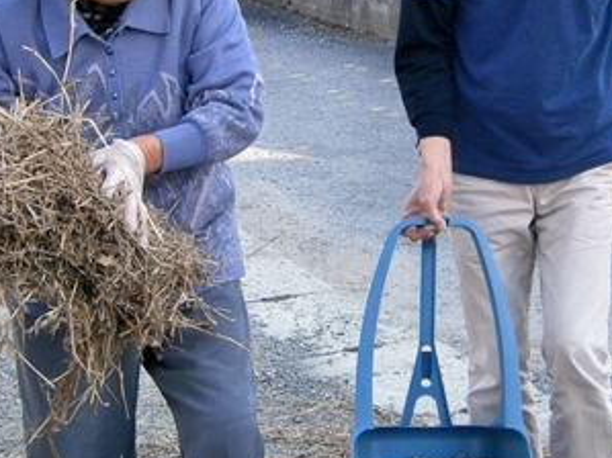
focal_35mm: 83
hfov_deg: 23.6
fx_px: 1467
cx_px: 346
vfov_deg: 17.7
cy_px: 180
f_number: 2.9
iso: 80
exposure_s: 1/250
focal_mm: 5.5
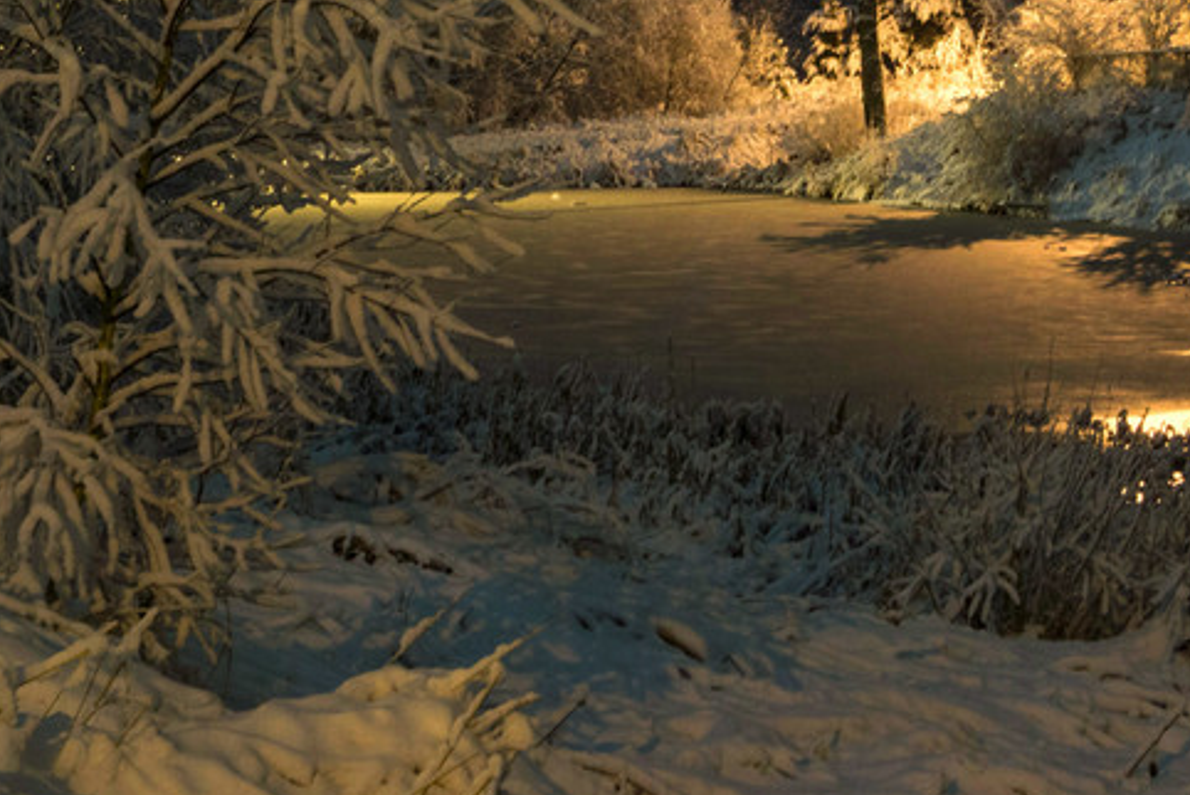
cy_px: 128
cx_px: 913
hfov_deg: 20.6
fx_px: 3239
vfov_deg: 13.9
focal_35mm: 98
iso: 100
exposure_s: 30
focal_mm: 35
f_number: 18
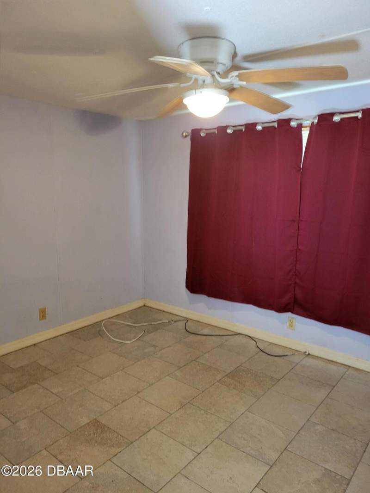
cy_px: 246
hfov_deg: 53.1
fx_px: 370
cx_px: 185
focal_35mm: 26
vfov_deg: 67.3
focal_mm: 5.4
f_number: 1.8
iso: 400
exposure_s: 1/40
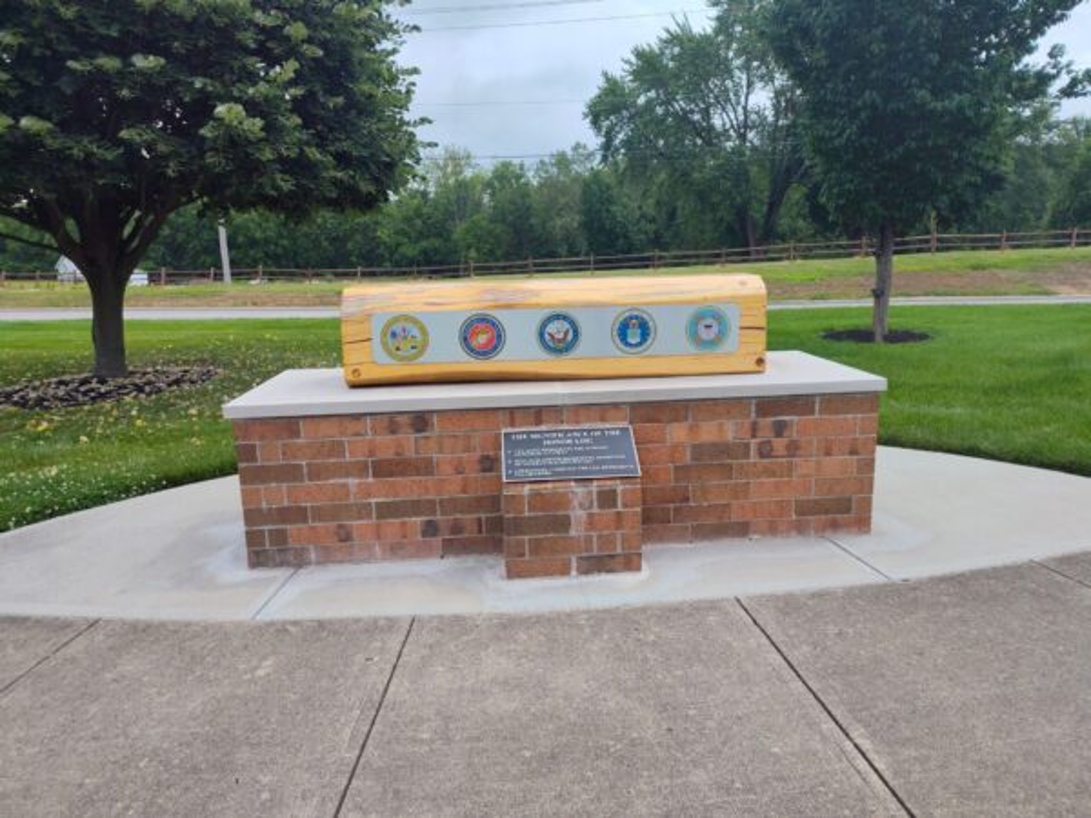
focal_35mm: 23
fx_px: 725
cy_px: 409
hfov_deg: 73.9
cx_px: 546
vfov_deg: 58.9
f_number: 1.8
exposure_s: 1/2214
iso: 100
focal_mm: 5.56
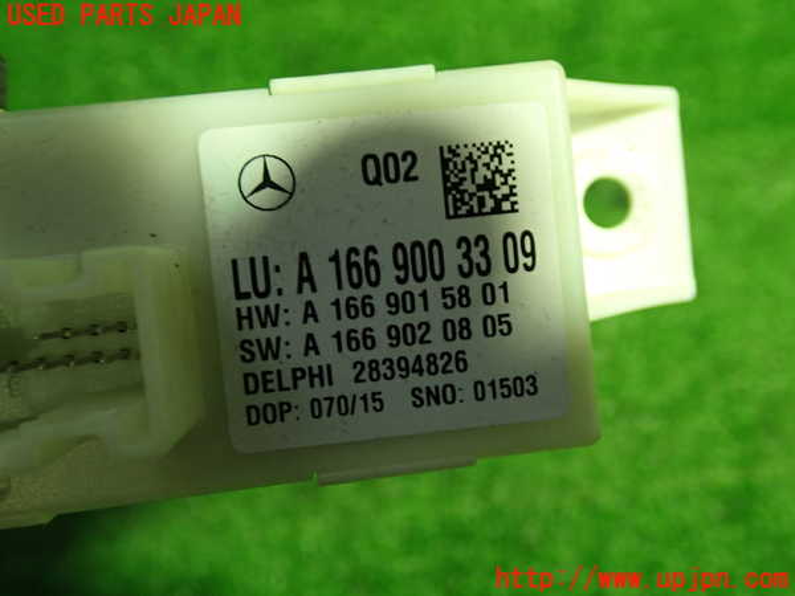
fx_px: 827
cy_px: 298
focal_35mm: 36
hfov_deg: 51.4
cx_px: 398
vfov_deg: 39.7
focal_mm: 6.37
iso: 400
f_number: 2.5
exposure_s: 1/40
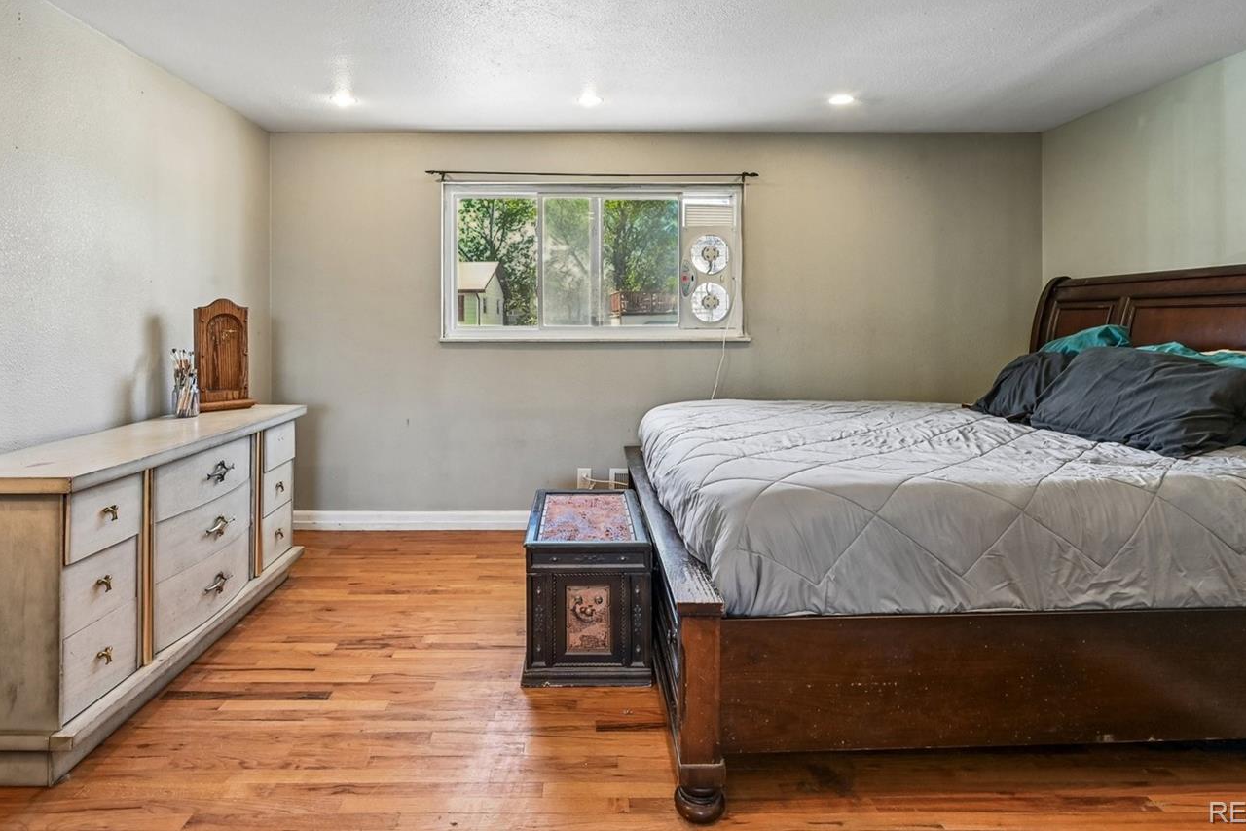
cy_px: 314
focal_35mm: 20
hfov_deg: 83.9
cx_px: 588
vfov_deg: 61.1
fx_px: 692
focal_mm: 16
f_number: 10
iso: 400
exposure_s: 1/13
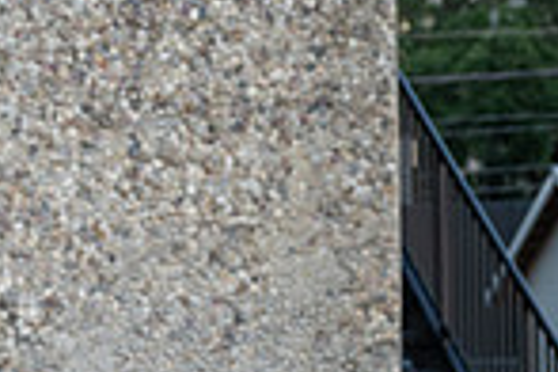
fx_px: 2821
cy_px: 556
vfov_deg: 7.4
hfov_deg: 11.0
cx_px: -213
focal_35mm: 182
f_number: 5.6
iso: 640
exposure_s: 1/60
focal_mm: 46
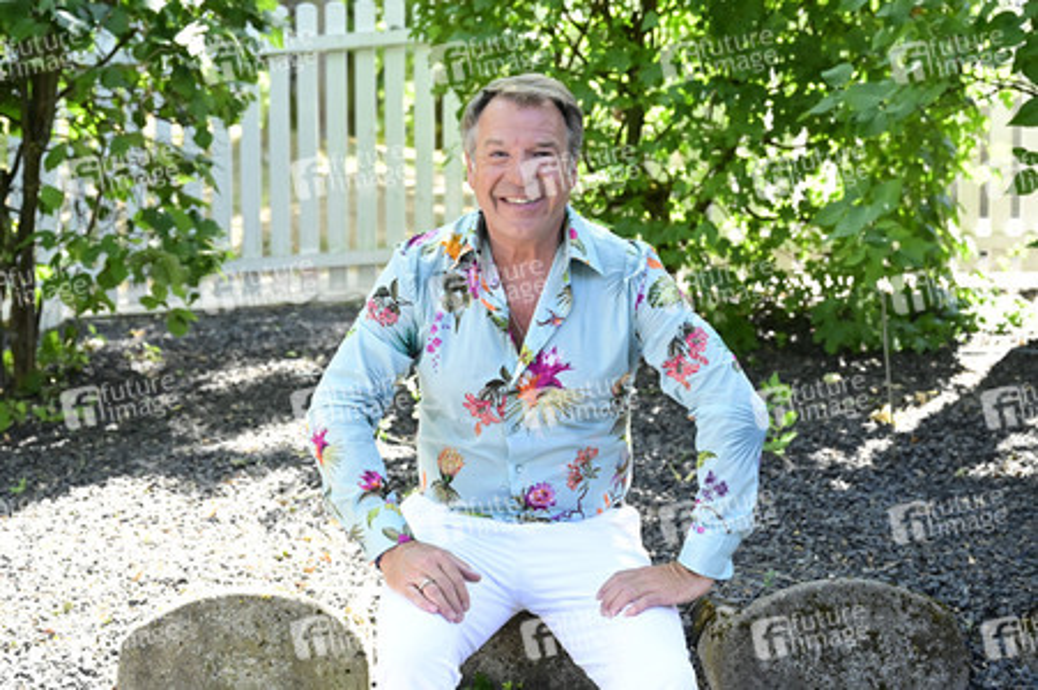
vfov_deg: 28.6
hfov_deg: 41.9
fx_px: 1354
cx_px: 519
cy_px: 345
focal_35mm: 47
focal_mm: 47
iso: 10000
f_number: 4.5
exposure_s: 1/6400
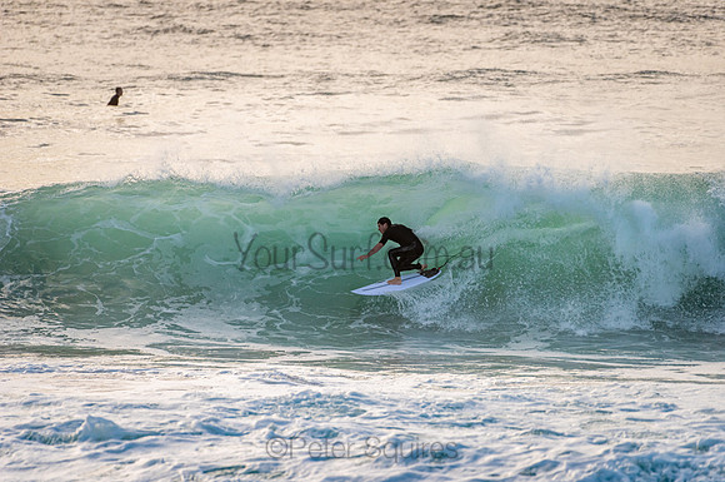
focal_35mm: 501
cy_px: 241
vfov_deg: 2.7
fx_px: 10071
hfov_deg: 4.1
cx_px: 362
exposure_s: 1/2000
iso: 280
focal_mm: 500
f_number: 5.6
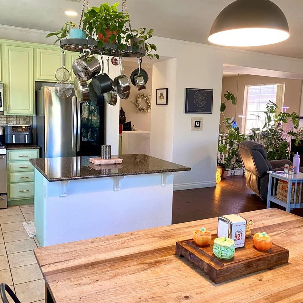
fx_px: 307
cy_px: 151
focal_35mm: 31
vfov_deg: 52.5
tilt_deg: -5.4
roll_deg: -0.9
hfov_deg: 52.5
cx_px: 143
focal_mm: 4.25
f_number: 1.8
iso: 125
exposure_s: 1/60
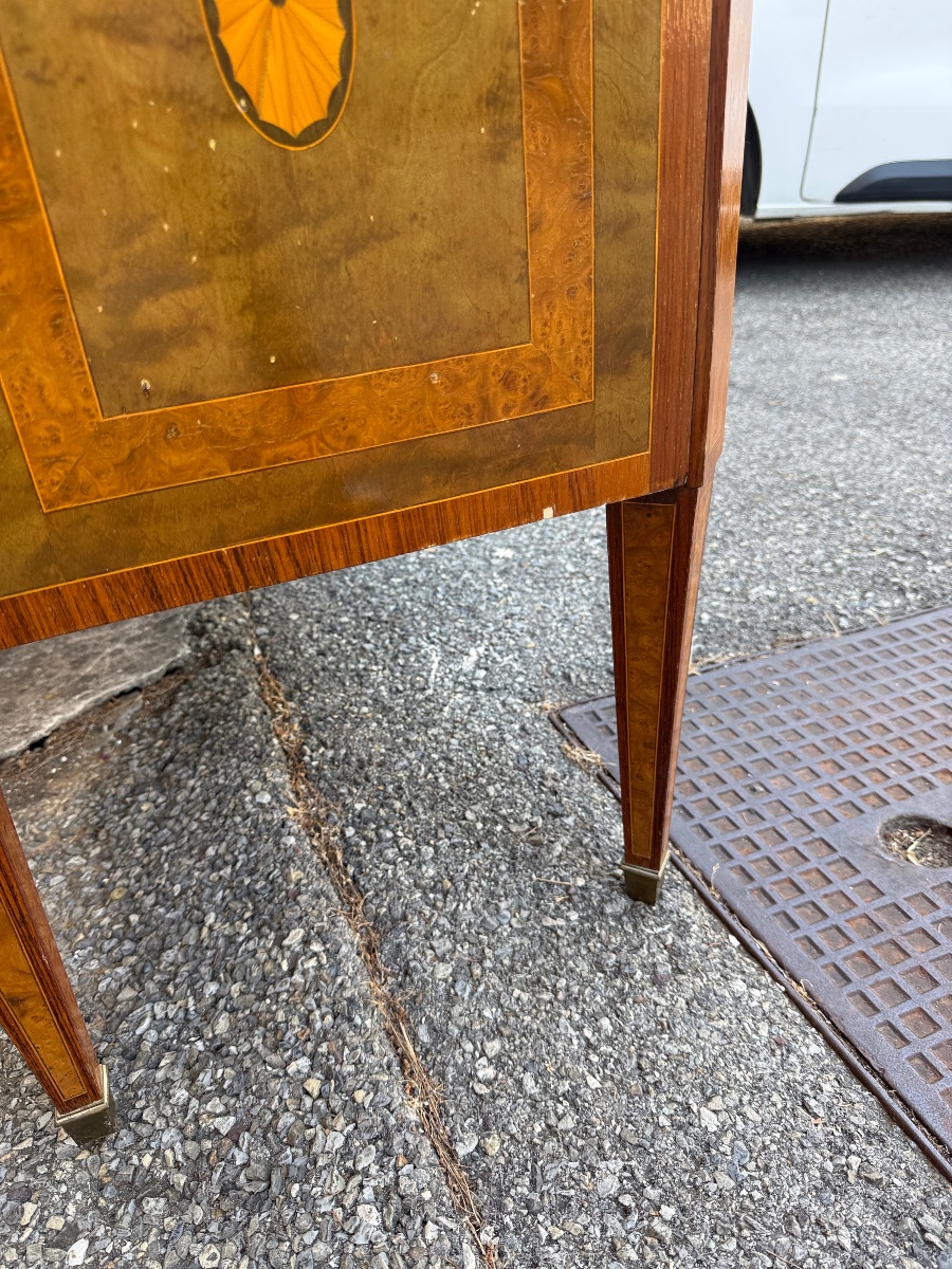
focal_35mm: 24
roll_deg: +5.0
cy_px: 634
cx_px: 476
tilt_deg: -30.0
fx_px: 880
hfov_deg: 56.8
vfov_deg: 71.6
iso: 100
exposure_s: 1/171
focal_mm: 6.76
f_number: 1.78
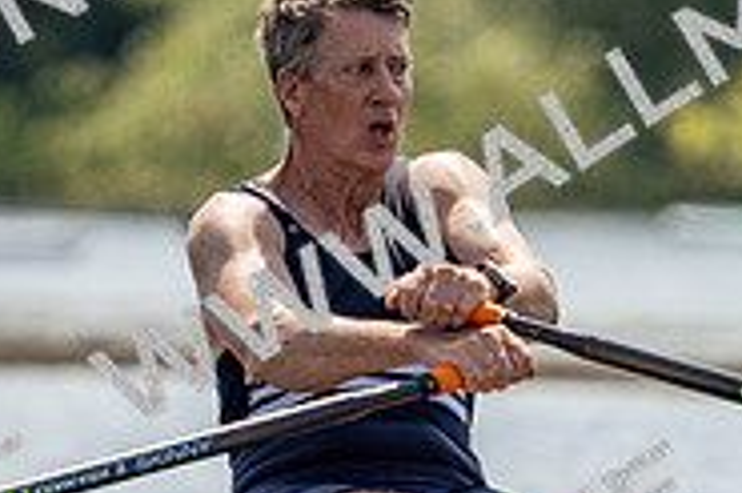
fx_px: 29241
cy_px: 431
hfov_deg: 1.5
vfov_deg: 1.0
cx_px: 586
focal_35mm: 1420
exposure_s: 1/1600
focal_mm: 452
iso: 160
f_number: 6.3
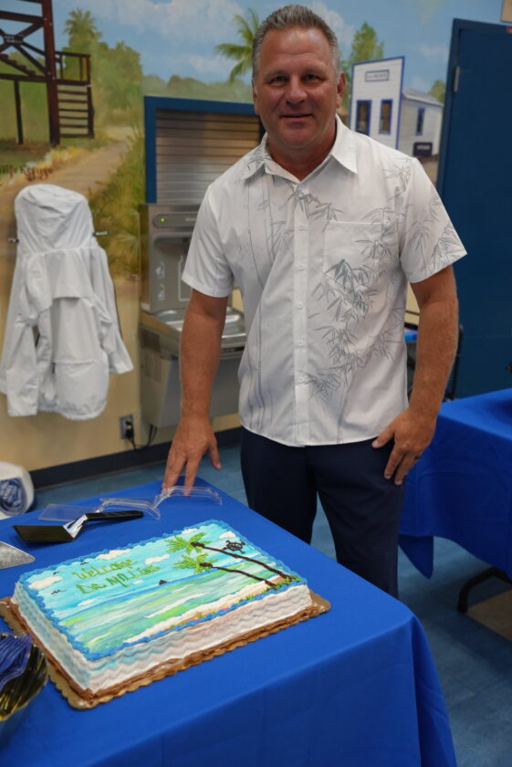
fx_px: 810
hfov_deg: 35.1
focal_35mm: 38
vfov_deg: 50.7
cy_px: 384
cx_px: 256
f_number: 4
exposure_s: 1/160
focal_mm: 38
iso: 2500
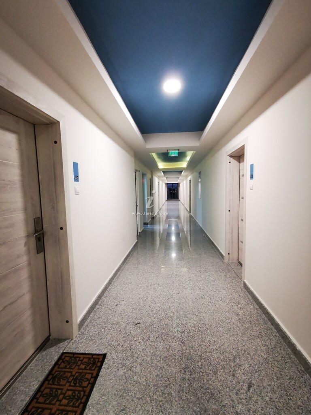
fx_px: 192
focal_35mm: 16
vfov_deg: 94.5
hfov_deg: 78.1
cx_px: 156
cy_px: 208
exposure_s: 1/24
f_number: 2.2
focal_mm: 2.35
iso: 400
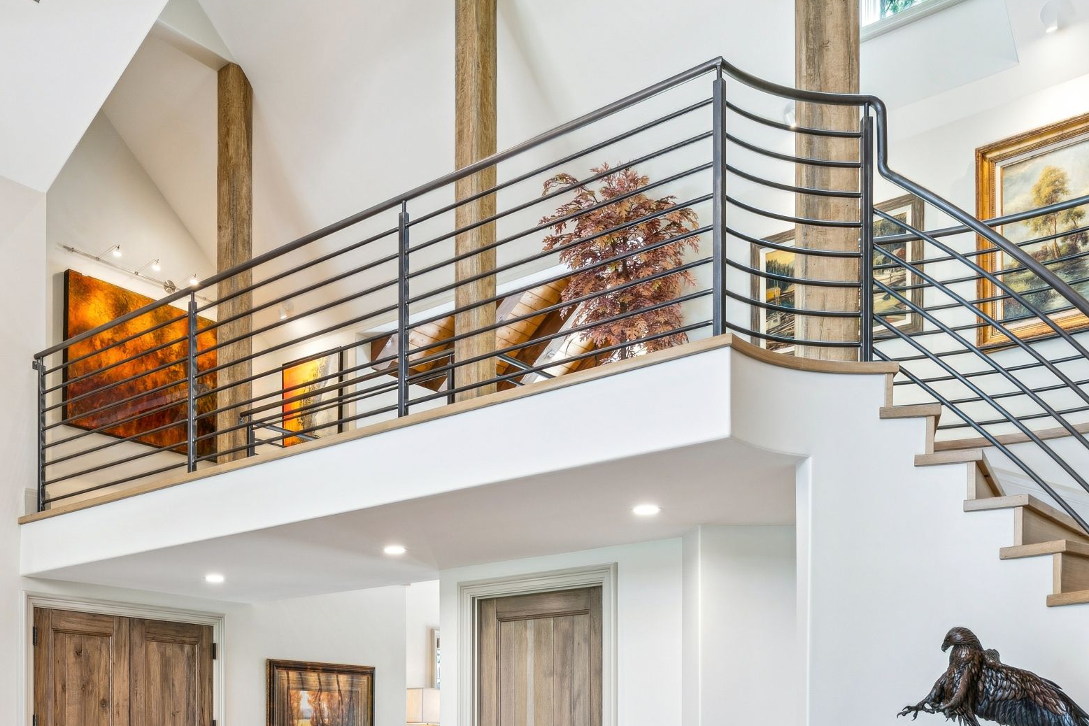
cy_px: 768
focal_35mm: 38
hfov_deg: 50.4
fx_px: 1147
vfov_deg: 31.7
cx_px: 430
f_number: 13
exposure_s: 1/2
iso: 100
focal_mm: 16.4
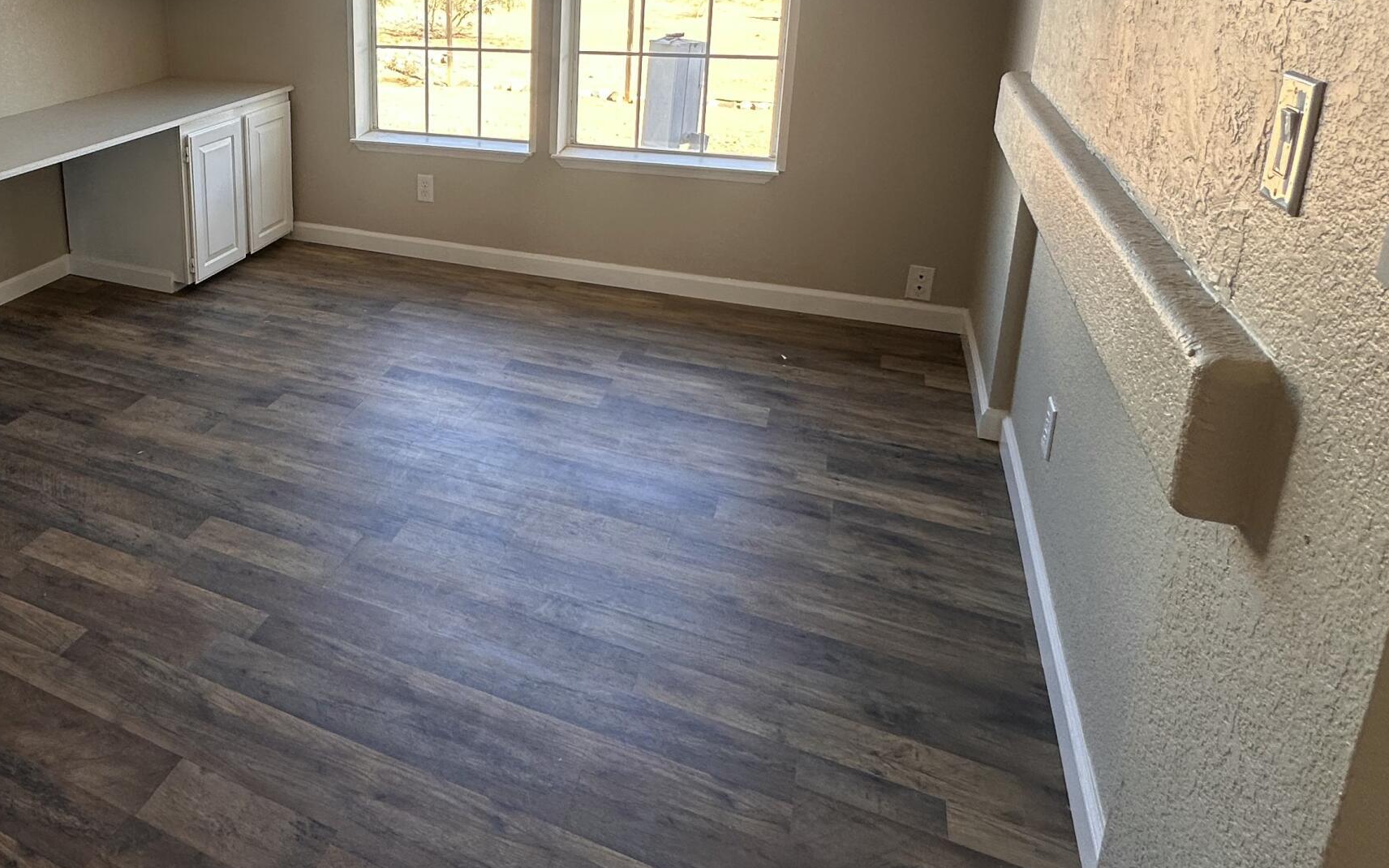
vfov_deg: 45.3
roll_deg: +2.2
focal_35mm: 26
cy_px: 176
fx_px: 984
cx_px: 314
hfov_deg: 65.2
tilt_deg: -15.3
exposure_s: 1/106
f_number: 2.2
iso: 40
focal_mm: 2.22
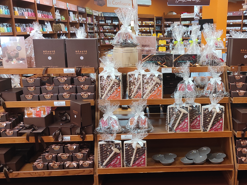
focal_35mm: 42
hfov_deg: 44.2
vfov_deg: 34.1
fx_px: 299
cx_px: 163
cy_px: 115
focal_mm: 5.43
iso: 491
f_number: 1.89
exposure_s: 1/33
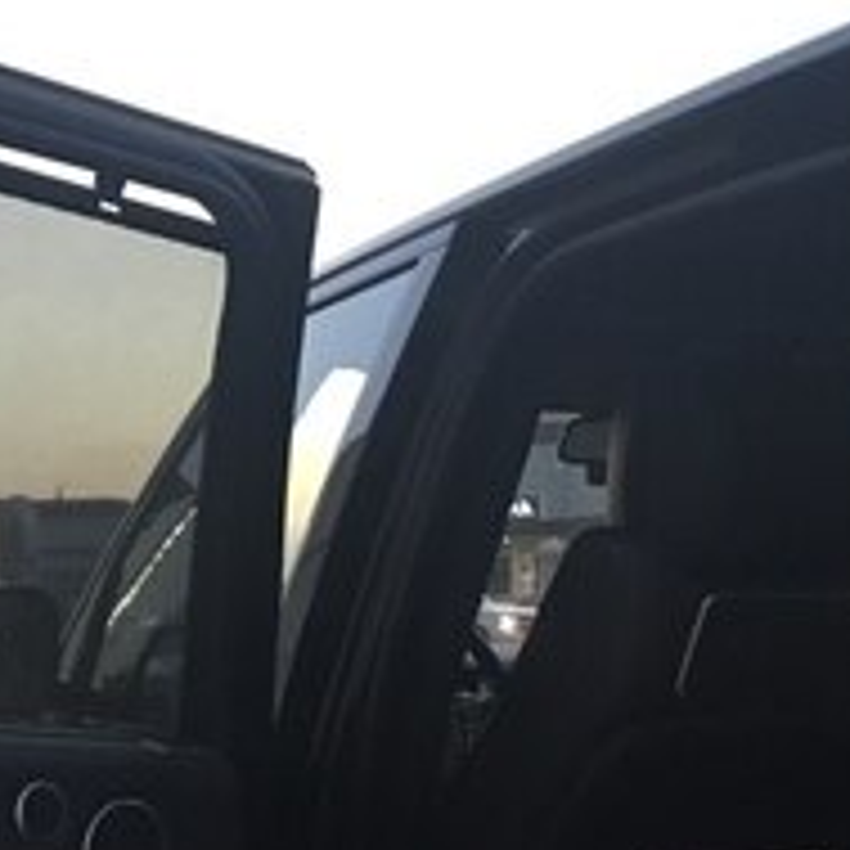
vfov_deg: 23.5
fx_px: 1806
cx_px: 243
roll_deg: +1.7
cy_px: 1093
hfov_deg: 26.2
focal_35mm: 65
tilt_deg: -13.5
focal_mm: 3.99
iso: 100
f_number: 1.8
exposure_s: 1/13
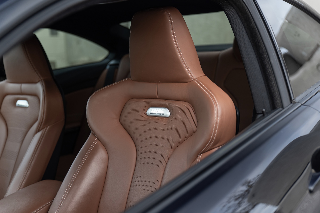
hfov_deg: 42.7
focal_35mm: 46
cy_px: 106
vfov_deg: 29.3
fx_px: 409
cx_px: 160
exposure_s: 1/100
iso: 100
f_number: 2.8
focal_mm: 46
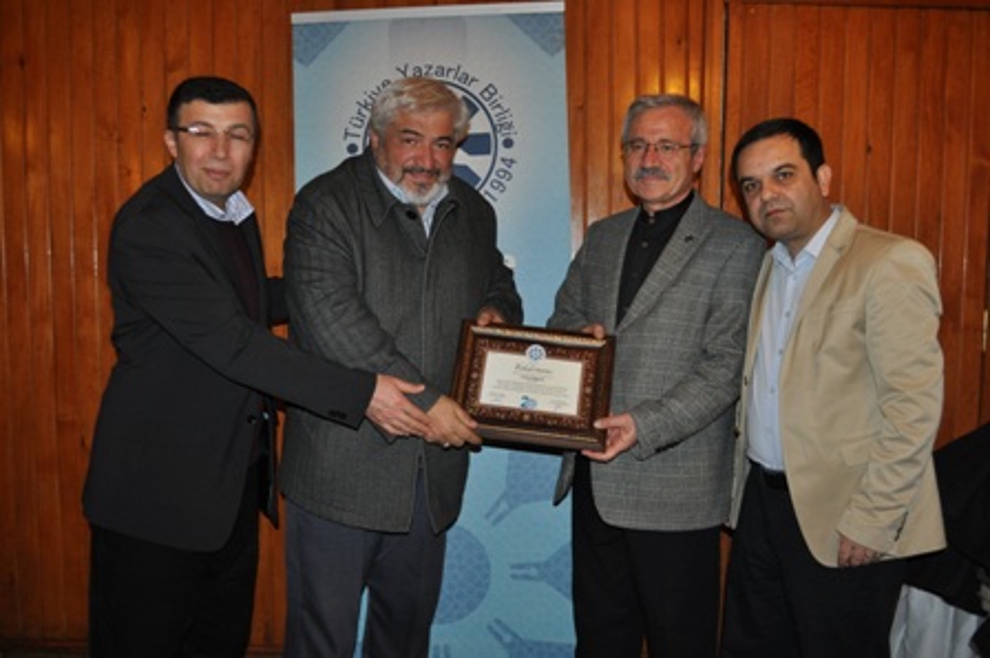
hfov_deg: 57.3
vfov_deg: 39.9
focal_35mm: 33
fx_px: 907
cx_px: 495
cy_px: 329
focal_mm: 22
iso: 800
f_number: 3.8
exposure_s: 1/60
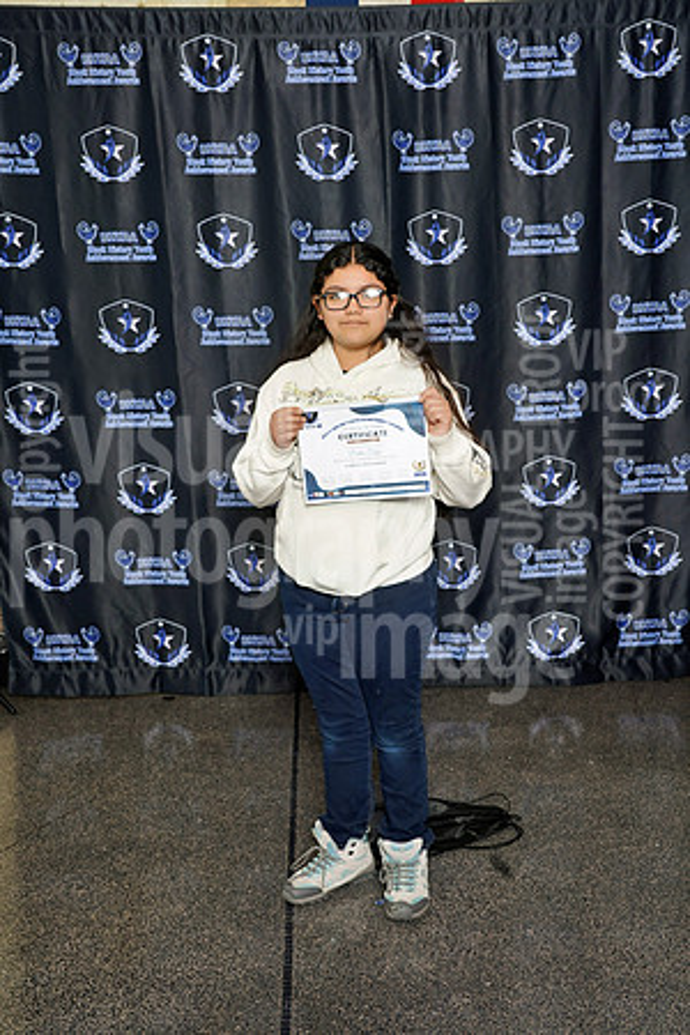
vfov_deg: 48.5
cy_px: 518
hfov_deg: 33.4
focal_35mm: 40
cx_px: 345
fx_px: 1150
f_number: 8
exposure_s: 1/125
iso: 800
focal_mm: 40
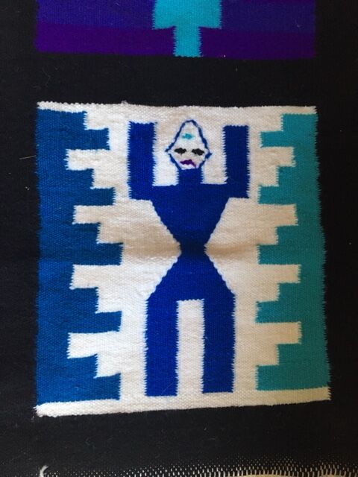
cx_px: 179
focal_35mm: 29
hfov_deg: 48.2
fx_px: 400
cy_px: 238
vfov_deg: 61.7
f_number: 2.2
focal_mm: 4.15
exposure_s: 1/33
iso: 200
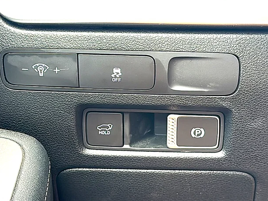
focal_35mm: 55
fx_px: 426
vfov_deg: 26.5
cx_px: 127
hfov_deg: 34.9
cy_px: 88
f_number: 1.78
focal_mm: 6.86
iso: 125
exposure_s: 1/85
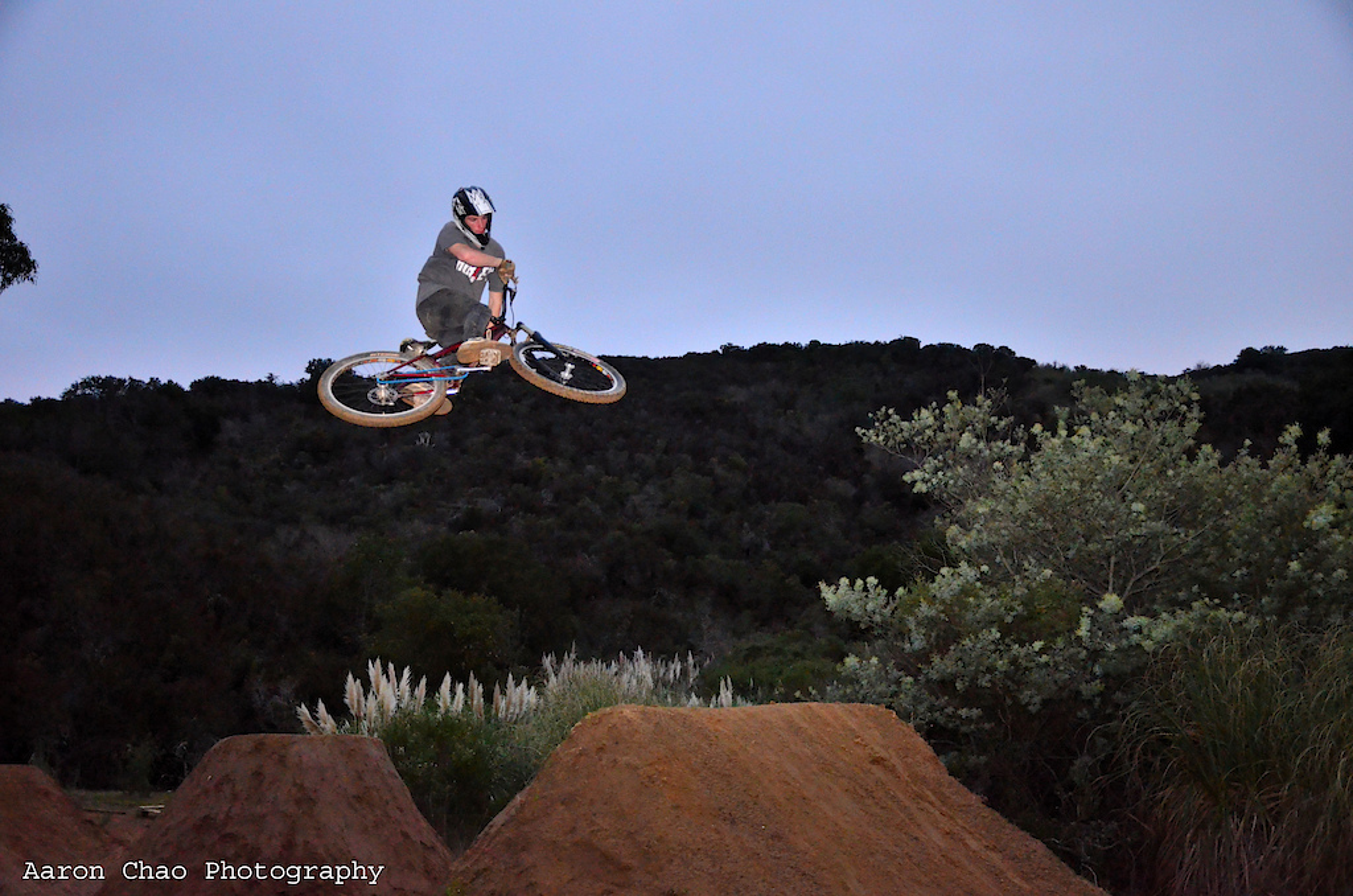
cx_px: 676
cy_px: 448
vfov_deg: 36.7
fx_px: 1350
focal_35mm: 36
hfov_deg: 53.2
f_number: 3.8
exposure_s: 1/1250
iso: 3200
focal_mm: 24
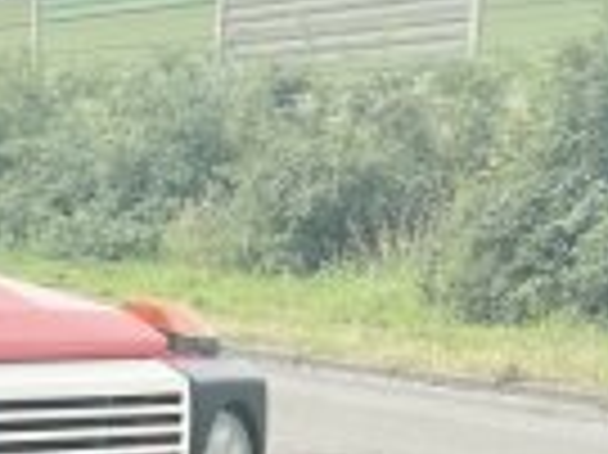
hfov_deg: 13.3
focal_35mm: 123
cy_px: 467
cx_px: -698
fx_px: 2158
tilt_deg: -8.3
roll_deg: -0.9
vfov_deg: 11.9
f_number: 1.5
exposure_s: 1/2165
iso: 50
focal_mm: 5.7
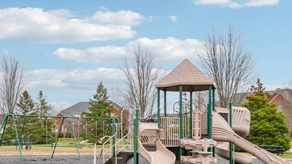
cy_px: 137
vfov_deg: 23.0
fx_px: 396
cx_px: 94
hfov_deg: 39.9
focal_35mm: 51
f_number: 8
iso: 100
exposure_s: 1/125
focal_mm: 15
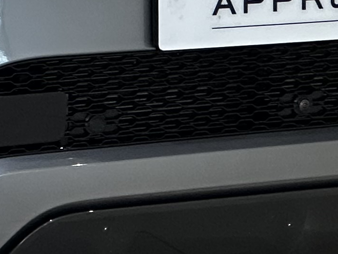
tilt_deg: -4.2
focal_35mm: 437
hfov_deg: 4.5
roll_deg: -0.2
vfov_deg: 3.4
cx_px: -218
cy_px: -185
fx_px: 4268
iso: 320
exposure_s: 1/100
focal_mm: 9
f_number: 2.8
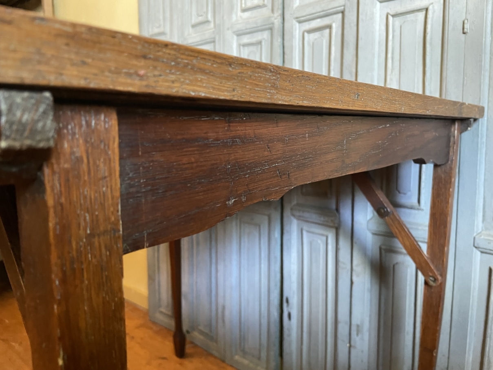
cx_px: 246
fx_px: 370
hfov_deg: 67.3
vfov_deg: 53.1
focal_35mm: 26
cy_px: 185
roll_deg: +2.0
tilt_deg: -7.4
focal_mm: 4.2
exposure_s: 1/25
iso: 500
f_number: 1.6
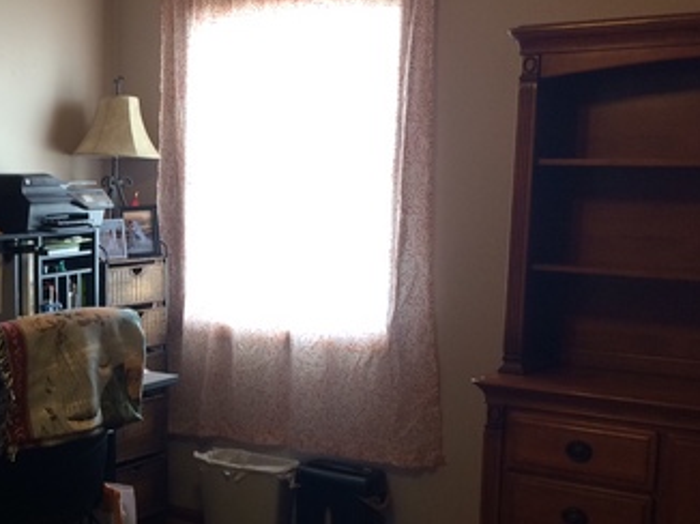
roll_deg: -0.8
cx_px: 60
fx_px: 1152
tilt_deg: -6.6
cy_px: 318
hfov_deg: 32.0
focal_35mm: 57
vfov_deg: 25.6
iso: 64
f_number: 2.2
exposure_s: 1/30
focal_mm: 4.15
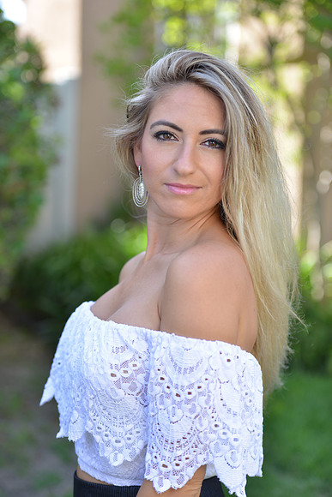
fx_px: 968
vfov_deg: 28.8
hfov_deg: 19.5
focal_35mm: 70
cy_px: 248
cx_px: 166
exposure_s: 1/400
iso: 200
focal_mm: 70
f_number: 2.8
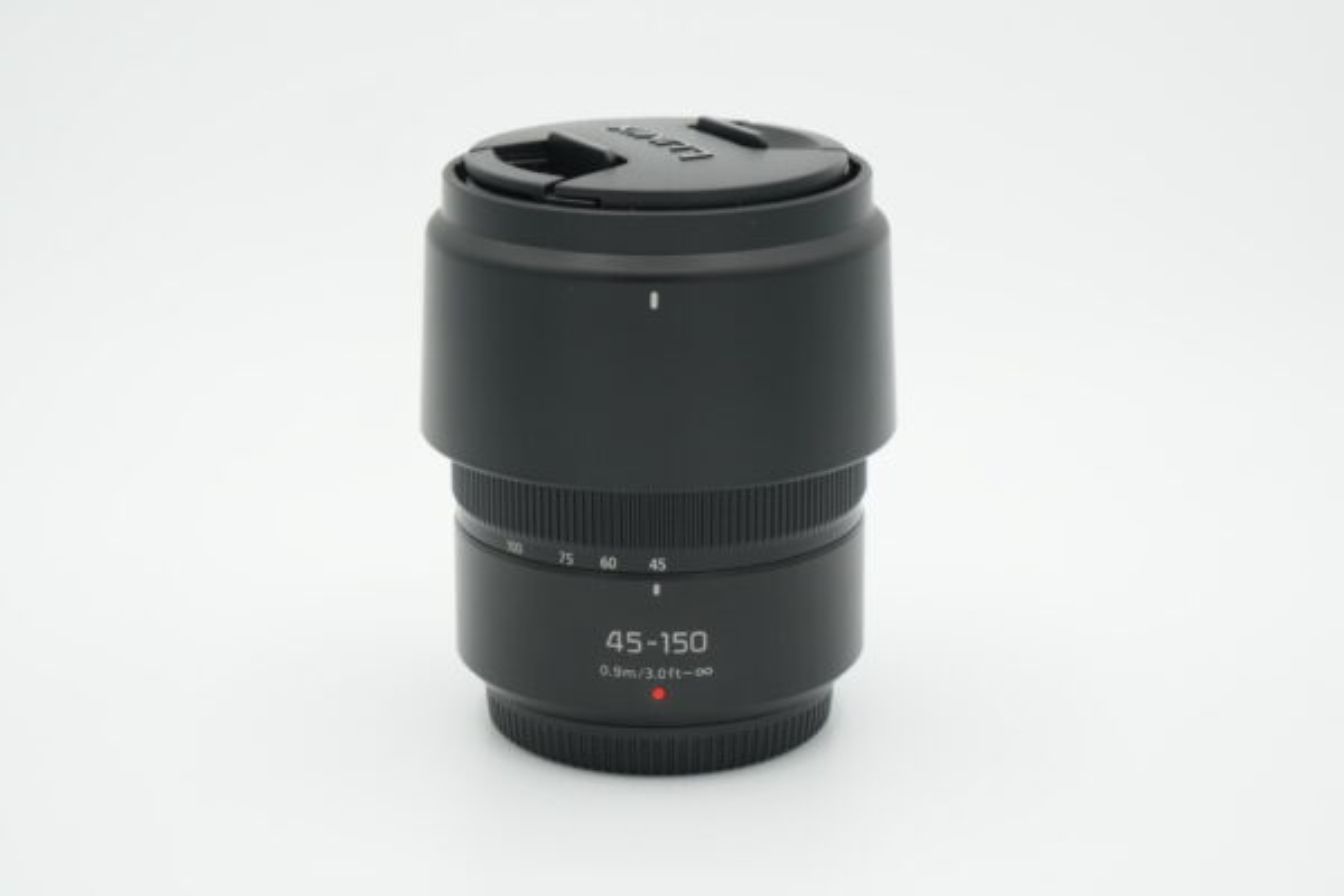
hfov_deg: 25.5
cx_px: 672
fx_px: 2968
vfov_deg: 17.2
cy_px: 448
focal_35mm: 80
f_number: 13
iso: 400
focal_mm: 53
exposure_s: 1/100
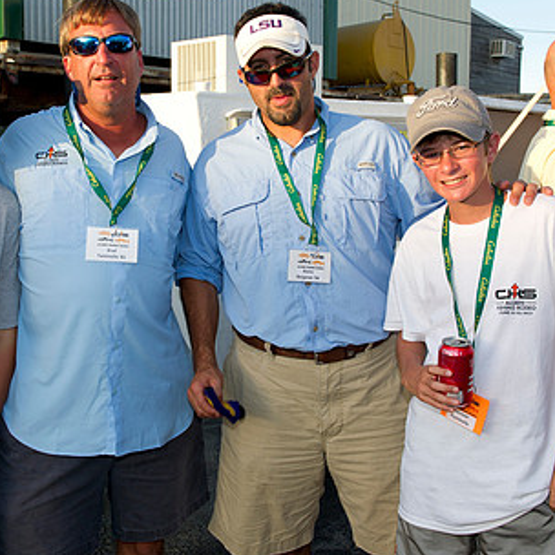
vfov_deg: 36.0
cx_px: 215
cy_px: 239
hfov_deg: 35.9
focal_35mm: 47
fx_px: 853
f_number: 5.6
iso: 200
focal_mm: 29
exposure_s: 1/250
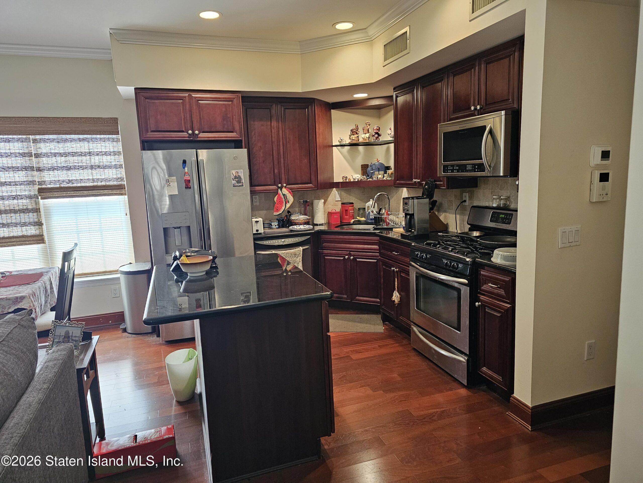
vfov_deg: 58.9
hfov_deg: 73.9
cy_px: 242
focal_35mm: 23
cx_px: 322
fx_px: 427
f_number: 1.7
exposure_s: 1/120
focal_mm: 6.3
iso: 640
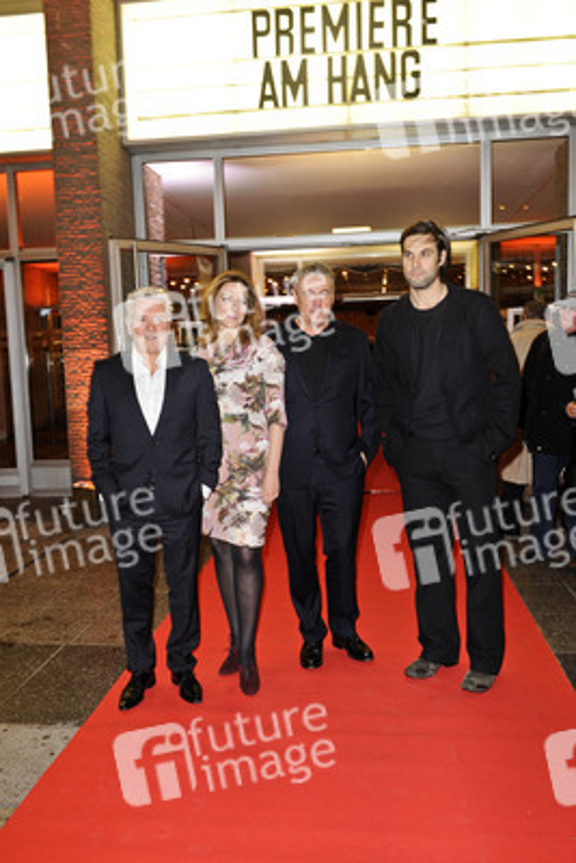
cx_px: 288
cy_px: 432
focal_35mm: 31
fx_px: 743
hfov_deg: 42.4
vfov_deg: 60.3
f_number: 5.6
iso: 1000
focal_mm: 31
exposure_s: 1/20
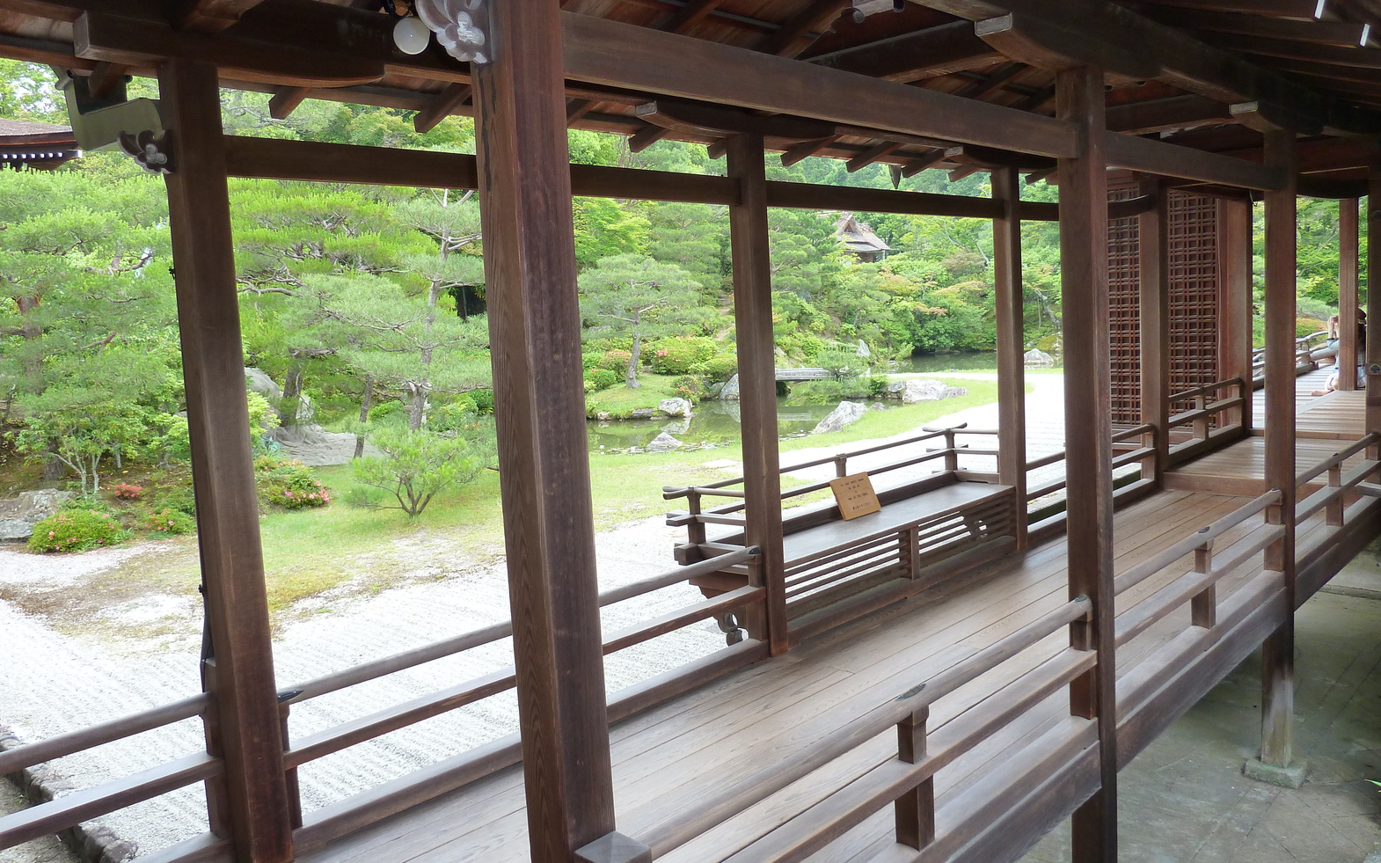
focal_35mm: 27
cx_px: 699
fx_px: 1016
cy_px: 410
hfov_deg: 68.4
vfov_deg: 46.0
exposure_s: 1/50
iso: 125
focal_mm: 4.1
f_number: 3.3
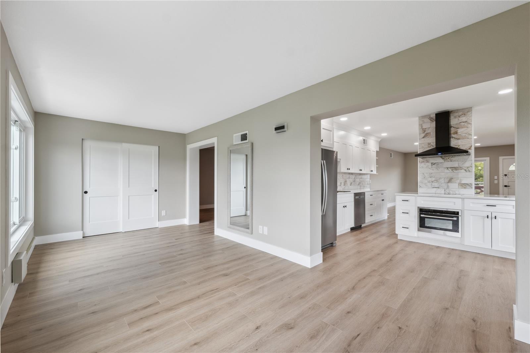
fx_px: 206
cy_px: 176
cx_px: 265
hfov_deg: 104.3
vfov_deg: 81.2
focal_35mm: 14
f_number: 8
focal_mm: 14
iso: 400
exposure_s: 1/40
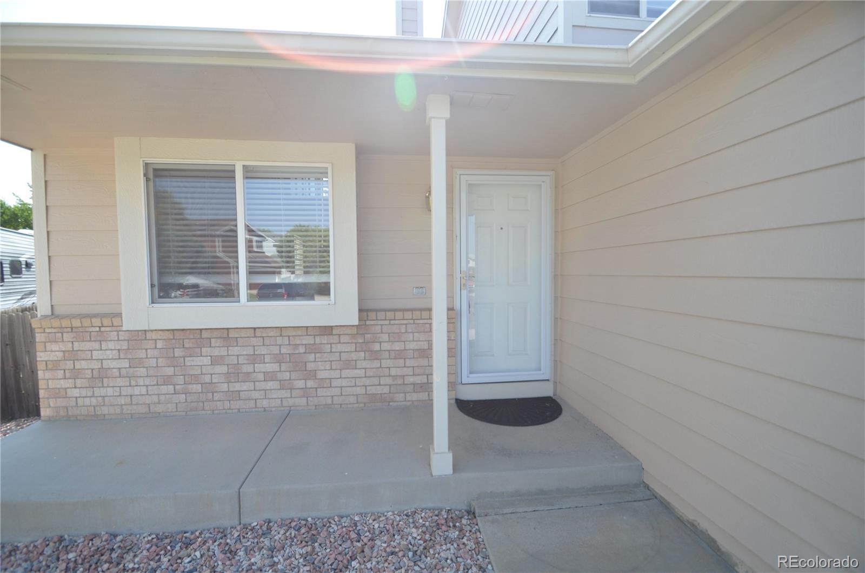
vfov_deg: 77.0
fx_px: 360
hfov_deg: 100.5
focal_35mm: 15
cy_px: 286
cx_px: 432
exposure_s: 1/1000
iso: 400
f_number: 4
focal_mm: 10
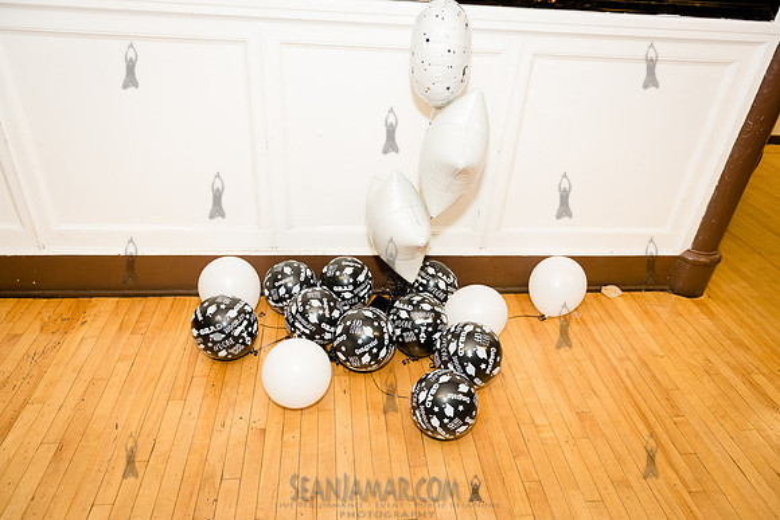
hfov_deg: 73.7
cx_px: 390
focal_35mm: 24
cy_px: 260
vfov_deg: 53.2
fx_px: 520
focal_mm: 24
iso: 2000
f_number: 3.5
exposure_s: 1/250
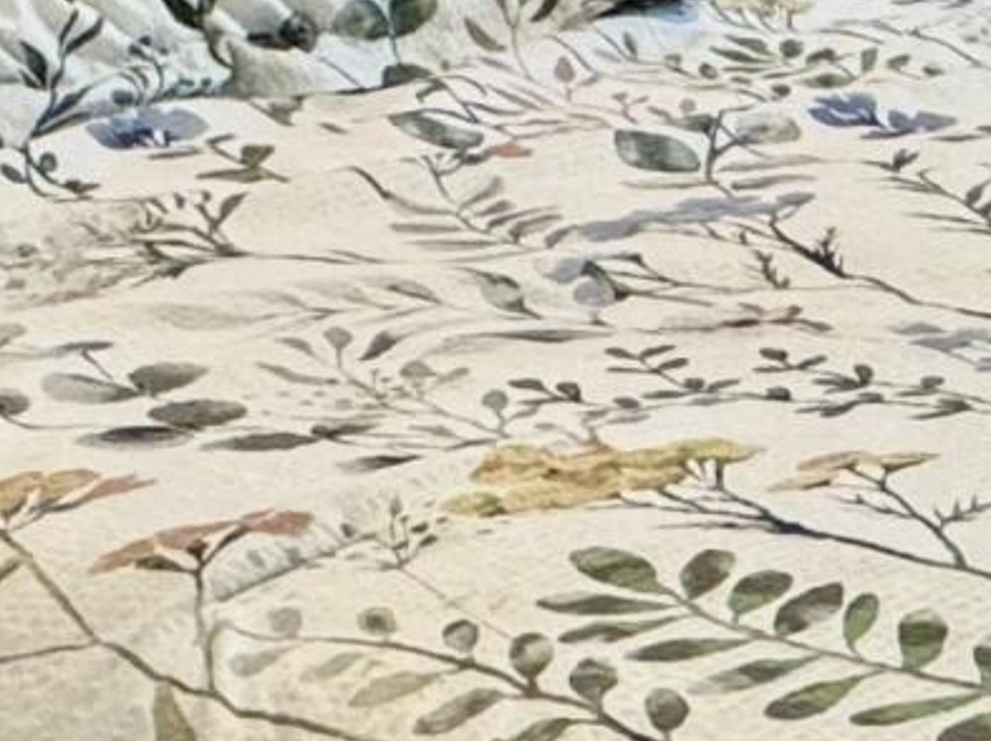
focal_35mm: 107
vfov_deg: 12.7
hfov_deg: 16.1
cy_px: -527
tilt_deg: -0.3
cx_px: 1677
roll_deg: -0.9
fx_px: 3060
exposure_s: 1/120
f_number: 2.2
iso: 250
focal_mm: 2.22
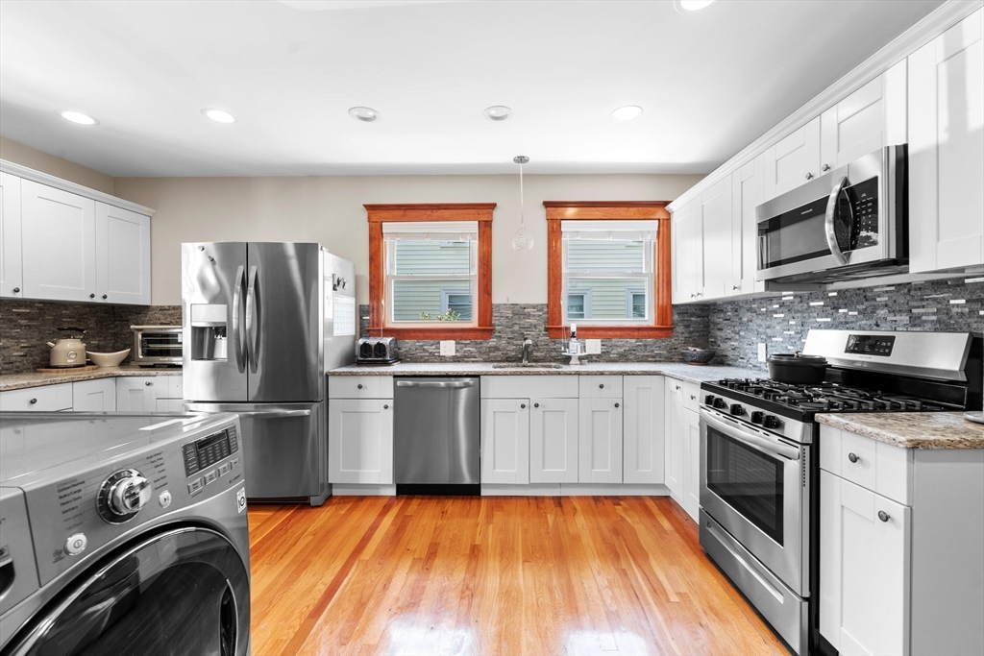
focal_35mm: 14
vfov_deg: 81.2
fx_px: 383
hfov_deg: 104.2
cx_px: 492
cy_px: 328
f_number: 8
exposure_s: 1/3
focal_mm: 14
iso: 200
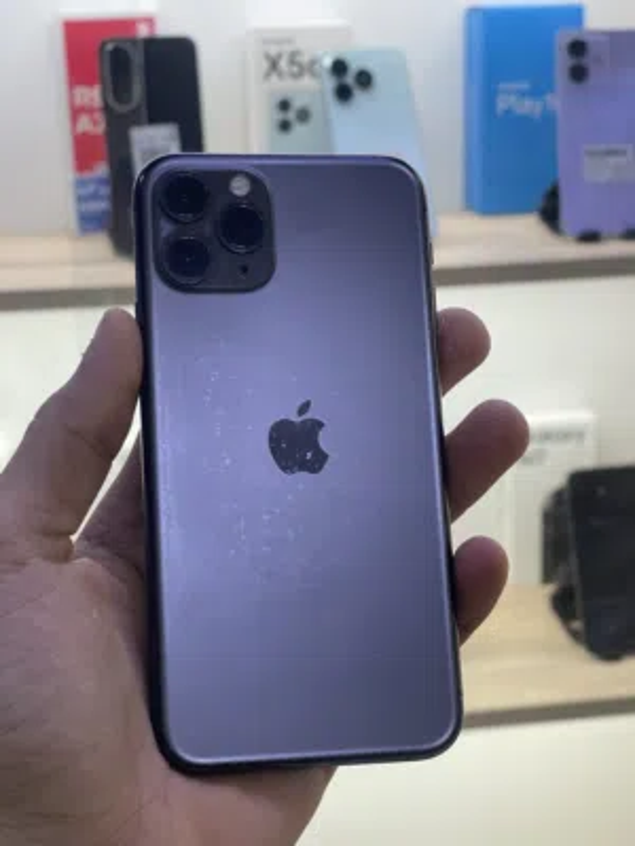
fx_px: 1565
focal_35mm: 64
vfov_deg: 30.3
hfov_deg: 22.9
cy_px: 423
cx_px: 318
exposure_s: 1/100
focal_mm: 7.5
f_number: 2.2
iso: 125
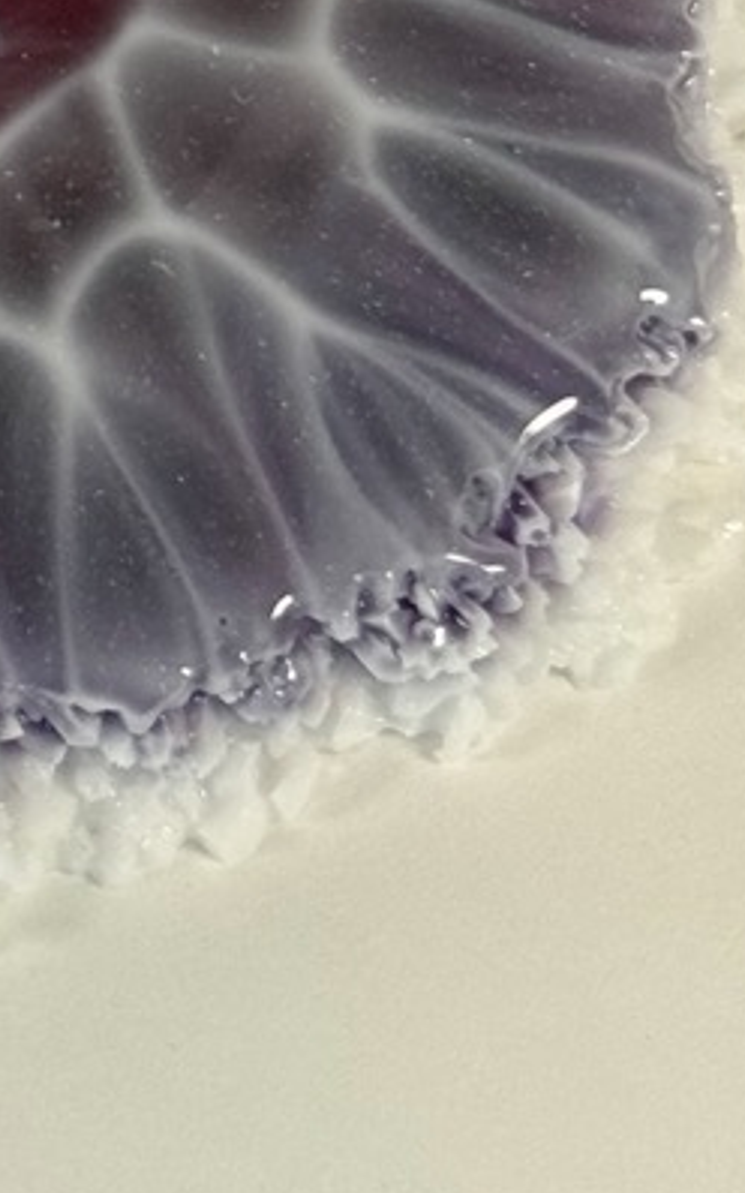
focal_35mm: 192
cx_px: -837
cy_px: -646
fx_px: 6240
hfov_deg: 6.6
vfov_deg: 10.5
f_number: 1.78
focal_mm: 6.76
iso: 80
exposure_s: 1/315
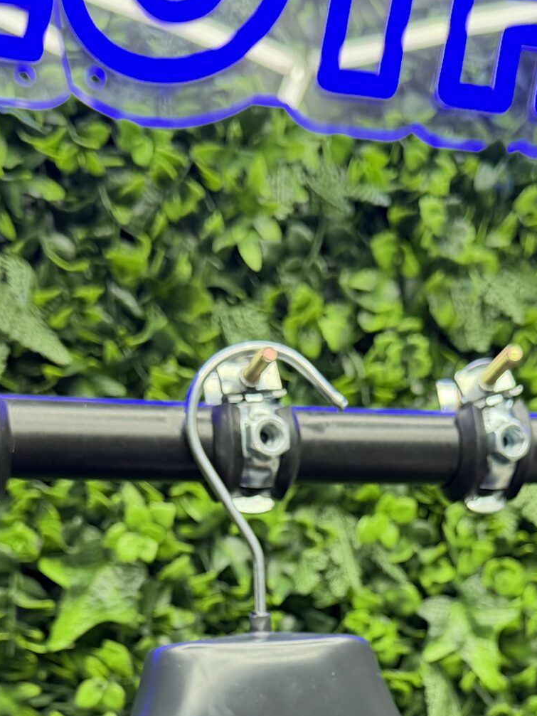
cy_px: 721
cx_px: 349
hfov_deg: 23.9
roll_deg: +0.1
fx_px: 1262
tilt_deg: -8.7
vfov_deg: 29.5
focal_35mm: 61
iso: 250
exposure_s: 1/51
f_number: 1.78
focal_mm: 6.76
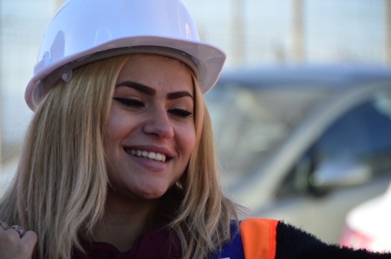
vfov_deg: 5.4
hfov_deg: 8.1
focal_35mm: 255
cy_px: 130
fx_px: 2764
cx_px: 196
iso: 100
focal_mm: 170
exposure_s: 1/160
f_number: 5.6
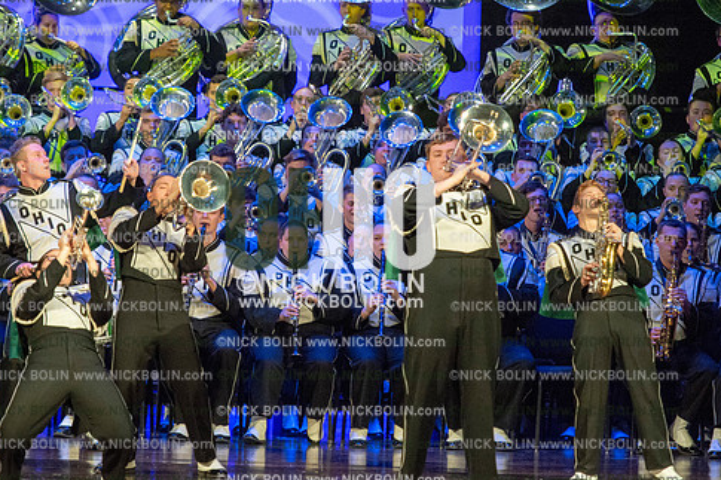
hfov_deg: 7.2
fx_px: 5746
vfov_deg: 4.8
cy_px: 238
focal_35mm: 287
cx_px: 330
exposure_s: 1/320
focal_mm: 240
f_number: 5.6
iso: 8000
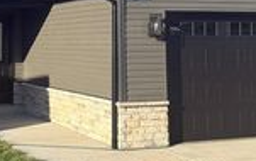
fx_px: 587
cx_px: 66
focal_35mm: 84
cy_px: 1
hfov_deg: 24.3
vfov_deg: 15.3
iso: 80
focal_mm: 6.76
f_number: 1.78
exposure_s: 1/3279
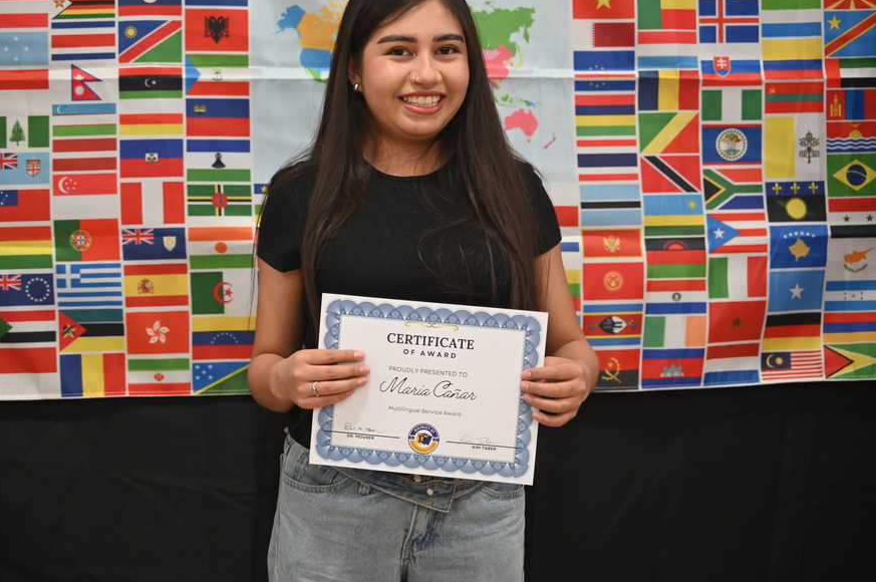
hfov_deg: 23.1
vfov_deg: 15.5
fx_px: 2139
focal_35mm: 88
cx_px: 370
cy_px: 249
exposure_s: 1/125
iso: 2000
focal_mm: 75
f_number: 2.8
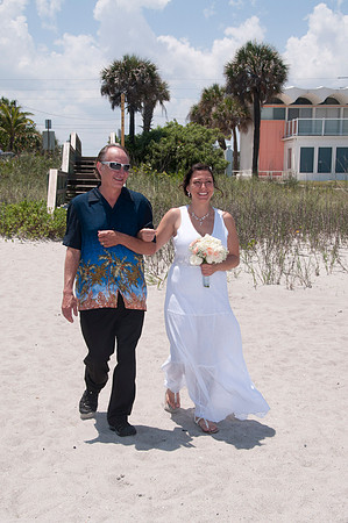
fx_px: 785
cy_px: 262
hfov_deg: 25.0
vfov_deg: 36.9
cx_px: 174
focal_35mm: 54
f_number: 11
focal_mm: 36
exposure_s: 1/250
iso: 100
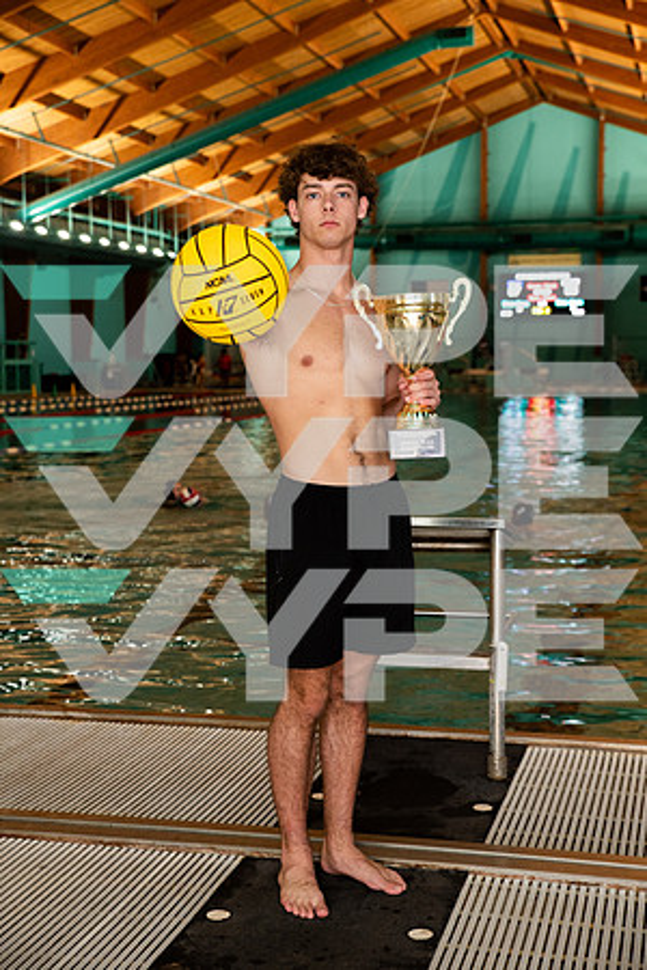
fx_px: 1510
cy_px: 485
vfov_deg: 35.6
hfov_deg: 24.2
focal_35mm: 56
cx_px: 324
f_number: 5
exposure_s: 1/200
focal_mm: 56
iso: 800
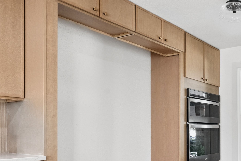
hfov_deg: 43.8
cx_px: 245
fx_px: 248
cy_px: 135
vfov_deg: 34.5
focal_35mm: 37
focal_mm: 18
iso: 800
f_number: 8
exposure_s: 1/40
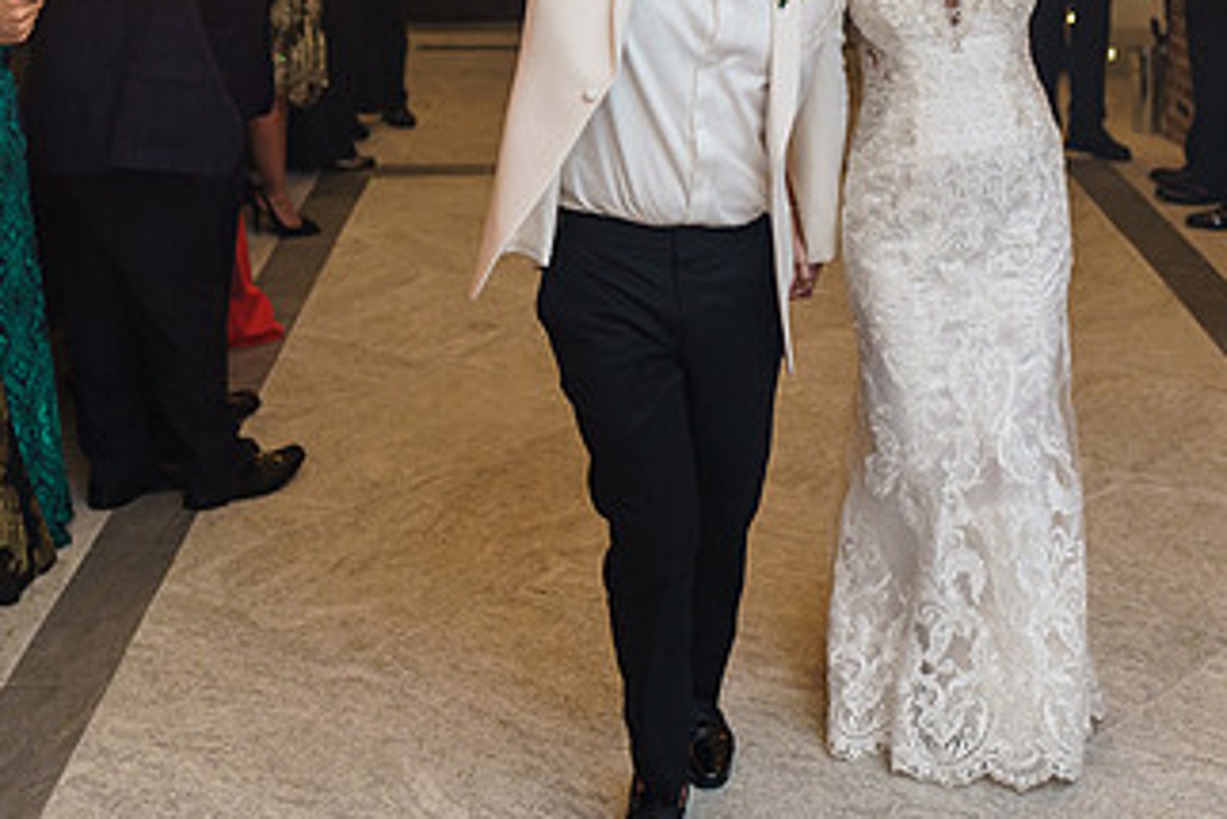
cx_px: 697
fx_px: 2148
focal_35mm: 63
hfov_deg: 31.8
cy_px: 166
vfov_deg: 21.3
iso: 1600
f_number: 2
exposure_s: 1/200
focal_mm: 35
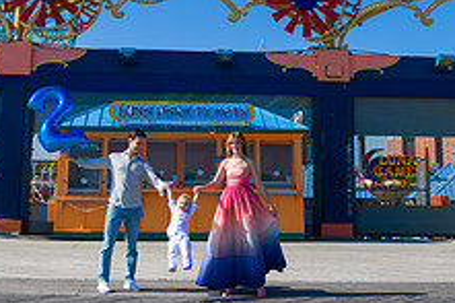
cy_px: 1
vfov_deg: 20.8
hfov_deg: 31.9
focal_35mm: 63
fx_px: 796
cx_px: 206
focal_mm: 24
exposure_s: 1/1600
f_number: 5
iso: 200
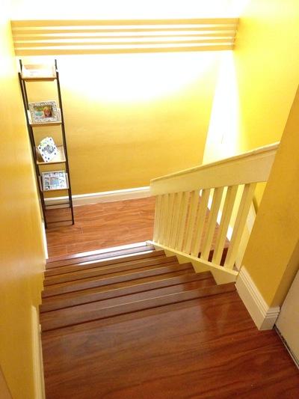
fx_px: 380
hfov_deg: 43.0
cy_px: 200
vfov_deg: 55.3
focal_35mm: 33
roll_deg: -4.0
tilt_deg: -34.9
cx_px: 150
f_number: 2.4
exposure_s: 1/15
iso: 500
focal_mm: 4.12
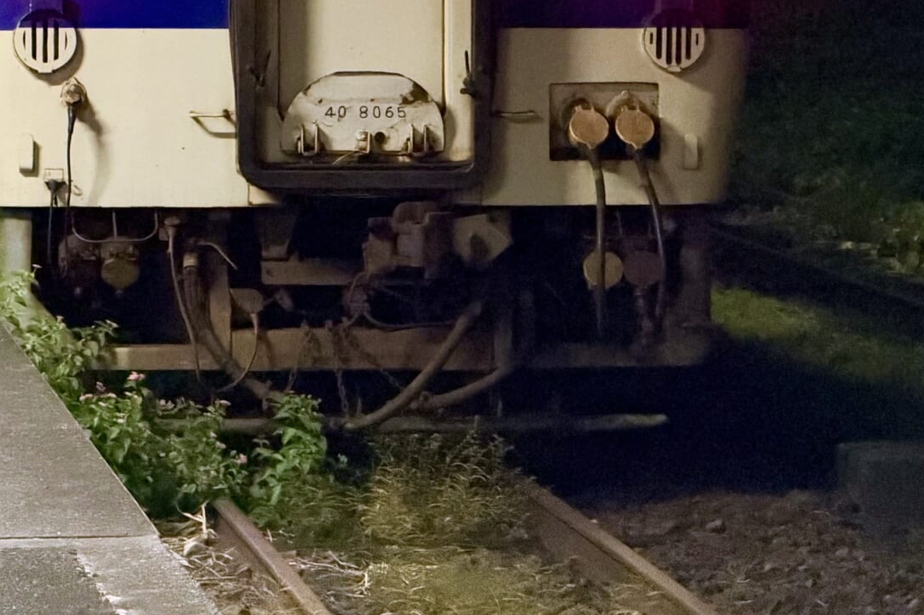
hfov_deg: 8.5
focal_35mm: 243
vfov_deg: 5.6
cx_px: 367
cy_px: -96
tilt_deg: -0.5
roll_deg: +1.2
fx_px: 6235
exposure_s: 1/30
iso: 1250
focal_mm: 16.89
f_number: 2.8
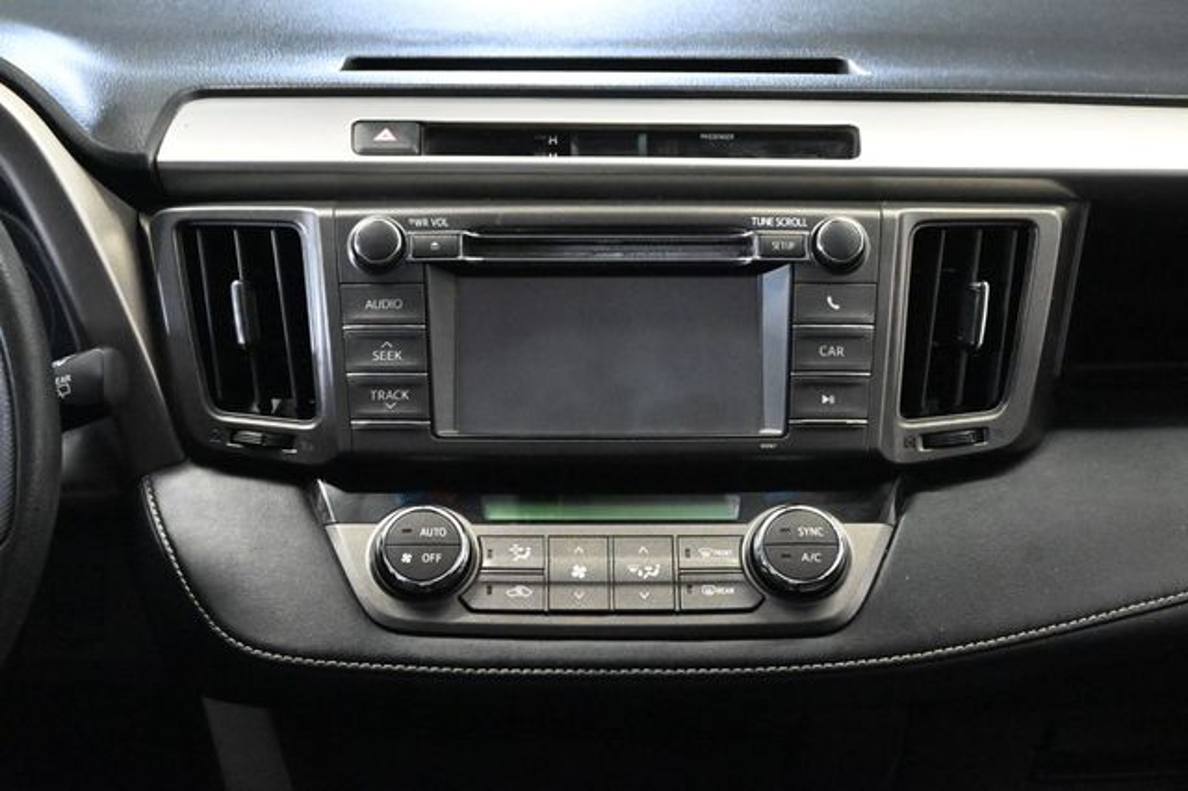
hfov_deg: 29.9
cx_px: 594
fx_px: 2226
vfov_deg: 20.1
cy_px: 396
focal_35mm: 68
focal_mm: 45
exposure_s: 1/40
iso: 12800
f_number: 6
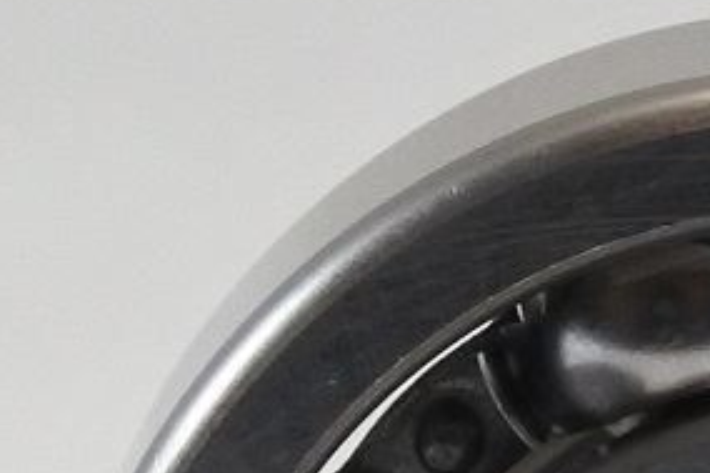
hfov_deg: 5.1
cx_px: 652
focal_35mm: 403
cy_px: 1190
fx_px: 7943
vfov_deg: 3.4
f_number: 5.3
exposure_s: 1/125
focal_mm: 24.4
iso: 560
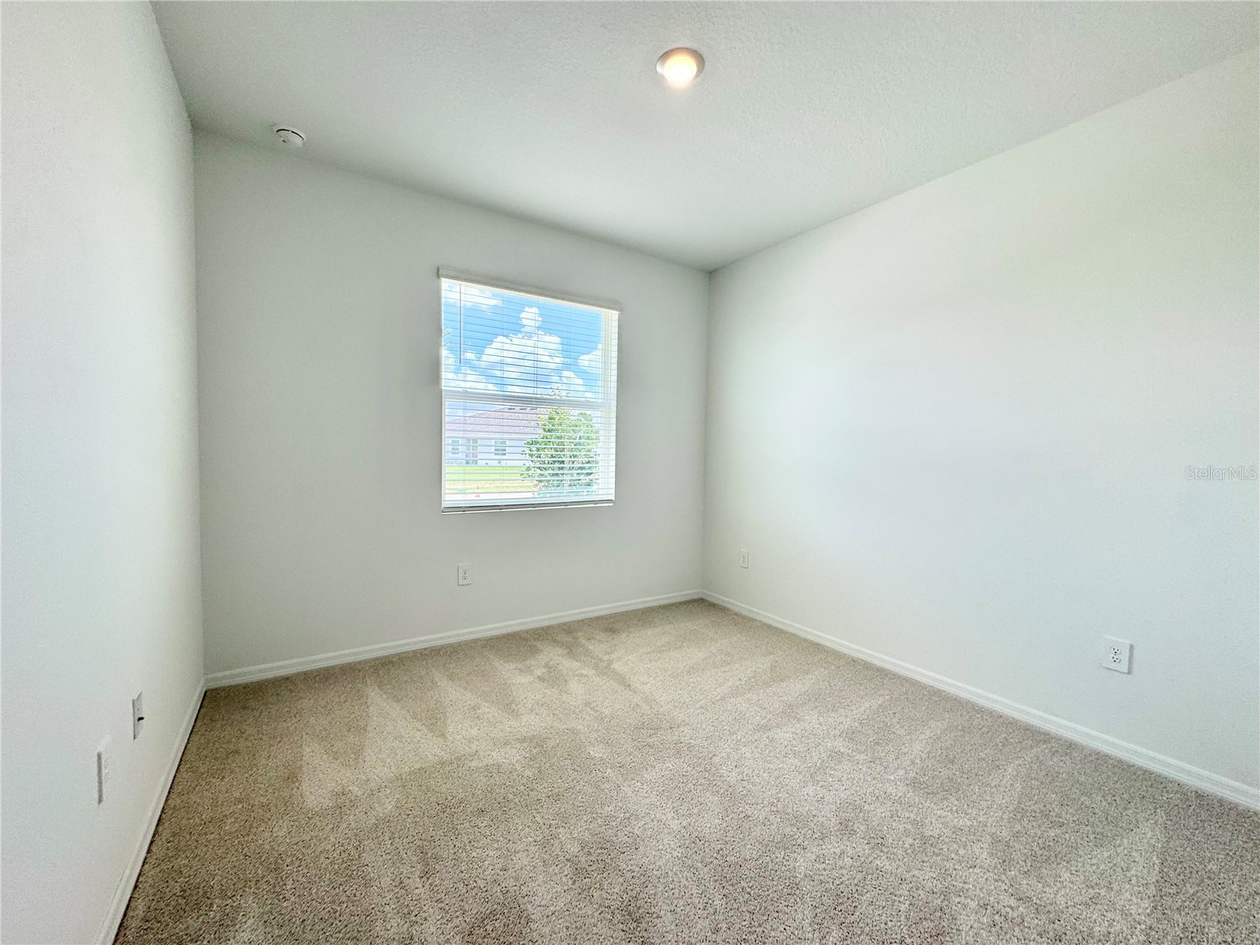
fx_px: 510
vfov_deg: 85.7
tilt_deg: -2.0
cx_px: 630
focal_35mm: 14
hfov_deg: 102.1
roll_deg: -0.7
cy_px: 472
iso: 40
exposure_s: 1/179
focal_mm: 2.22
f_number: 2.2
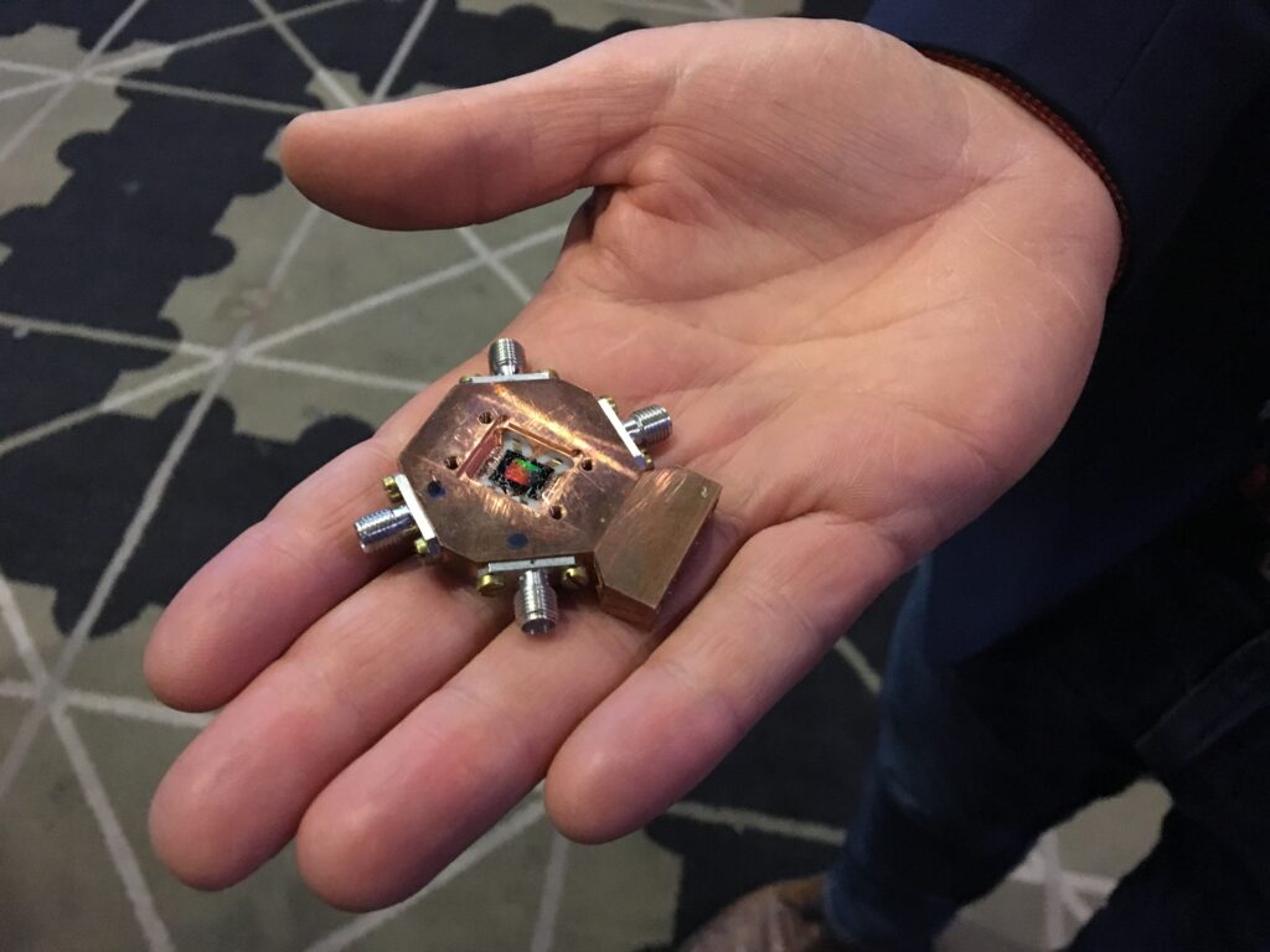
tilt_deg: -52.0
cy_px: 476
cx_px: 635
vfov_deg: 48.2
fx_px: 1064
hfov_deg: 61.7
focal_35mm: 29
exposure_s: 1/17
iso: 320
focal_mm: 4.15
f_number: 2.2
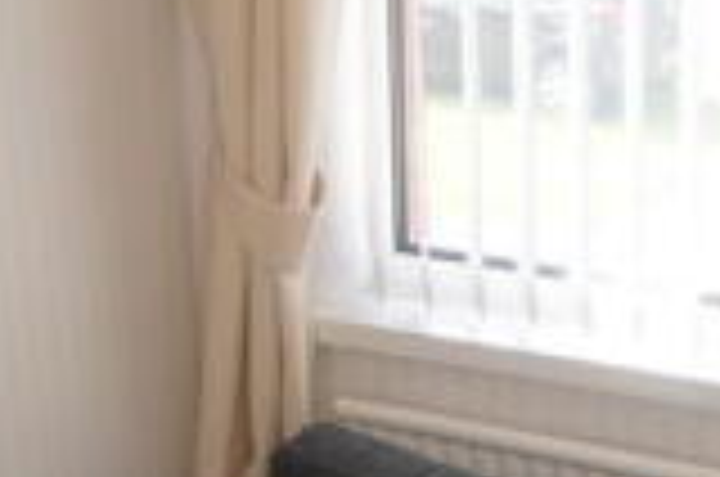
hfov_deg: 18.4
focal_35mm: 111
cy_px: 585
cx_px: 482
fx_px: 2216
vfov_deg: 12.0
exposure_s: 1/80
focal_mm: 18
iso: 200
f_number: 4.5
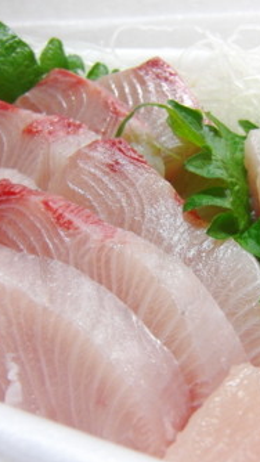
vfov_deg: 46.4
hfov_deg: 26.7
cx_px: 202
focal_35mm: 44
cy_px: 232
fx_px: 539
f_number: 3.5
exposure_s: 1/15
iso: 400
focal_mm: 5.2
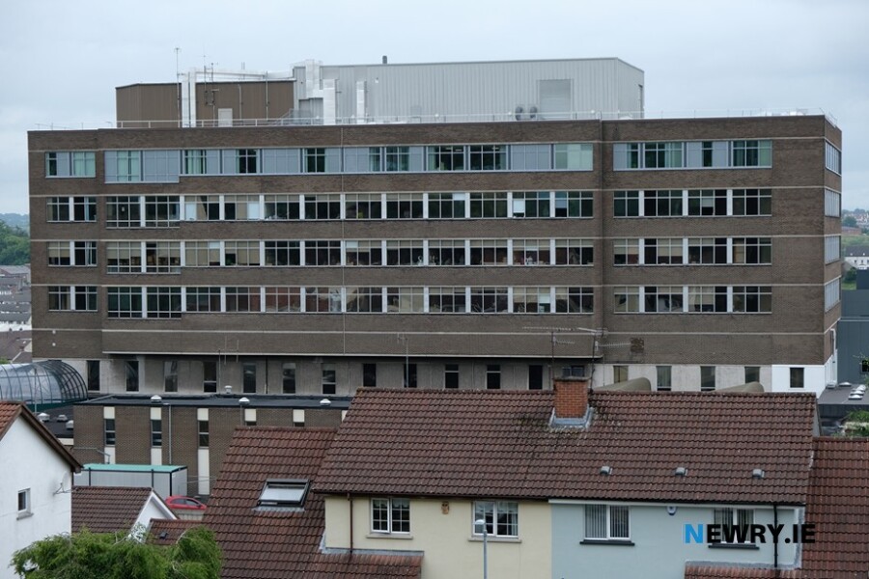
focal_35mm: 83
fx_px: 2003
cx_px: 434
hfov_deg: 24.5
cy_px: 290
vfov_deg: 16.5
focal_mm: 55
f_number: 5
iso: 800
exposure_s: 1/1800
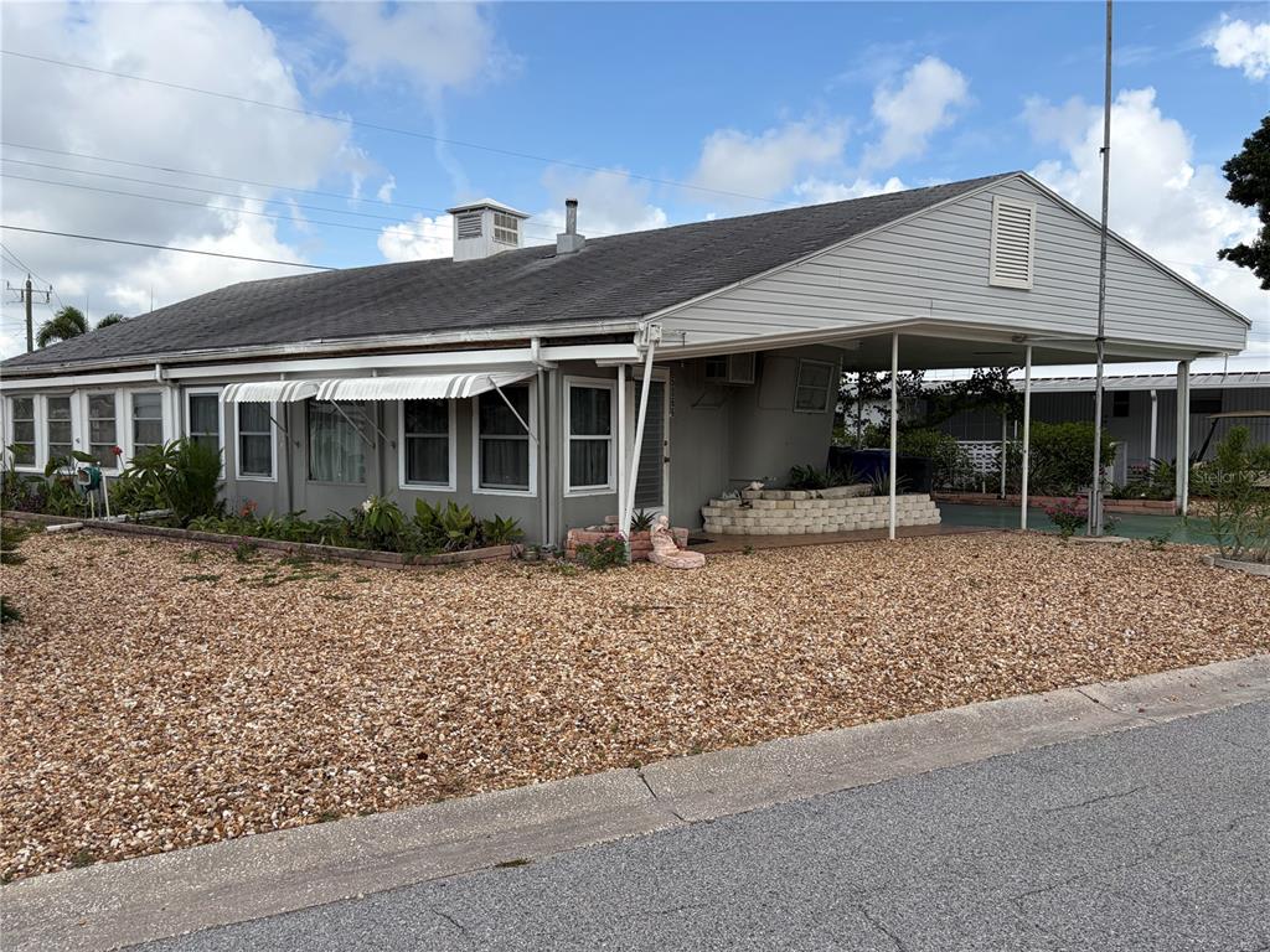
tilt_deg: -2.5
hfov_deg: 67.3
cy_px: 476
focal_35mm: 26
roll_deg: +0.6
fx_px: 954
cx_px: 635
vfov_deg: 53.1
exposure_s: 1/5348
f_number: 1.6
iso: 64
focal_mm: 5.96
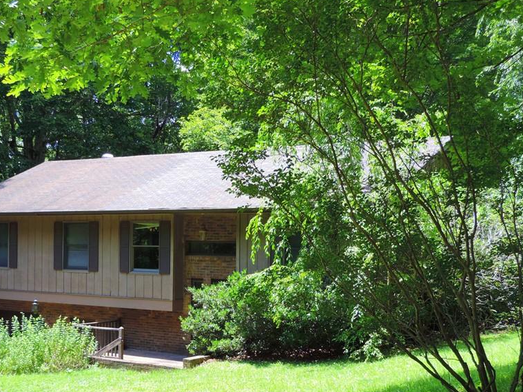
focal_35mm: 54
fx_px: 816
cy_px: 245
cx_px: 221
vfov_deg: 26.9
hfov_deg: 35.5
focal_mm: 7.1
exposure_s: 1/100
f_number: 3.3
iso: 80
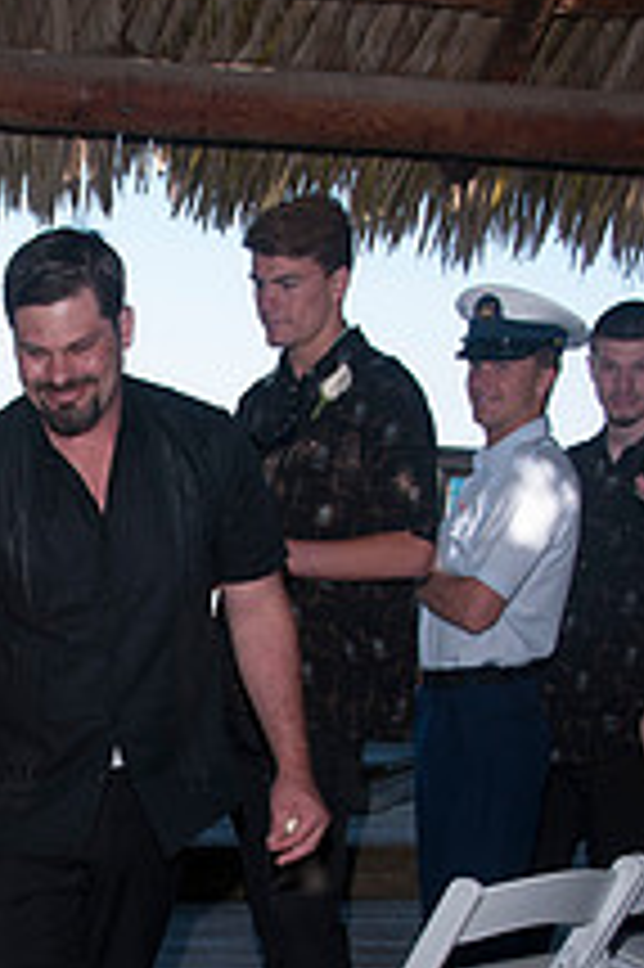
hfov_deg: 19.1
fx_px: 1854
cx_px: -16
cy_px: 761
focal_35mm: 69
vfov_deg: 28.7
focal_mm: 22
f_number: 5.6
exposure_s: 1/250
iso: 100
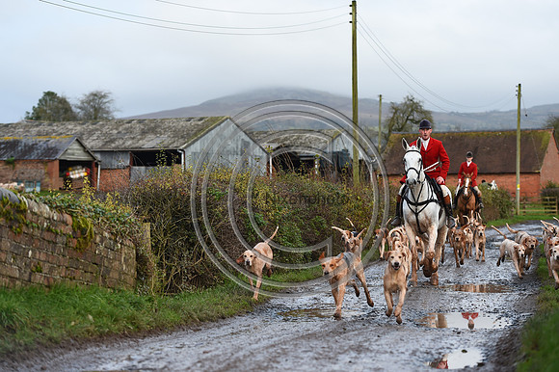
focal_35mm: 98
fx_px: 1521
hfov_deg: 20.8
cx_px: 280
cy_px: 186
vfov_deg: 13.9
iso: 800
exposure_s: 1/1000
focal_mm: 98
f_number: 3.5
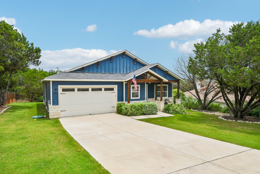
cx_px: 130
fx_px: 152
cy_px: 87
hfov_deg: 81.2
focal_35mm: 21
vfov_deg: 59.5
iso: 400
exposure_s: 1/2500
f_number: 7.1
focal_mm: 14
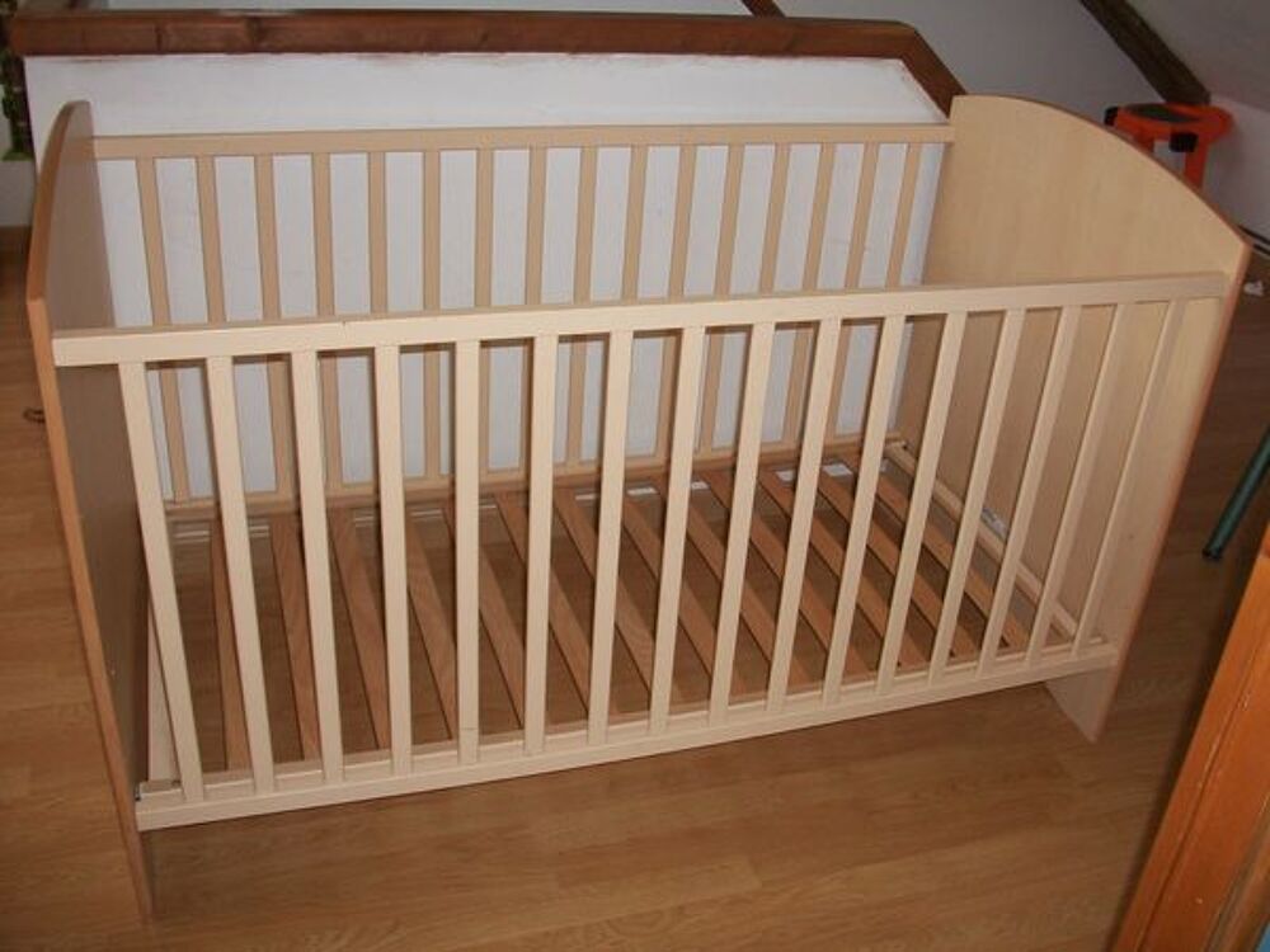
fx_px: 1247
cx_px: 635
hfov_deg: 54.0
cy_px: 476
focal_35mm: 34
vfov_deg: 41.8
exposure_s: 1/60
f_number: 2.8
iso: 120
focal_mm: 5.7
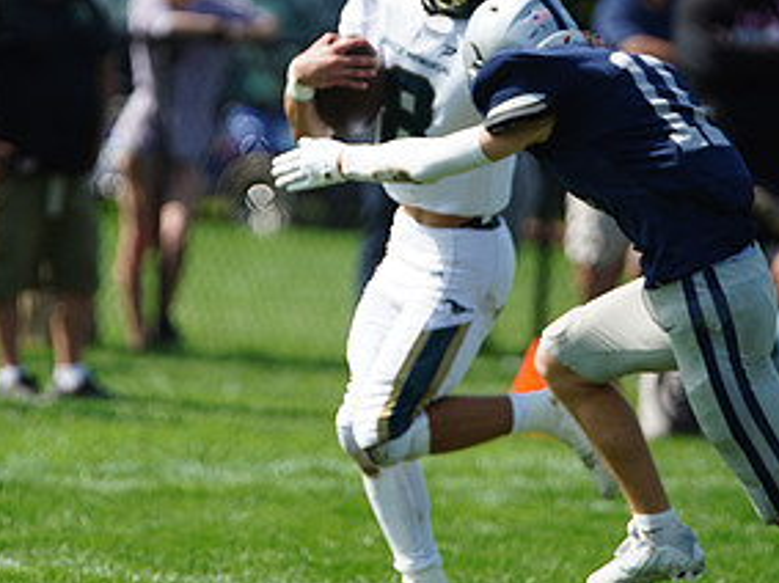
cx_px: 256
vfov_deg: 2.9
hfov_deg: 3.9
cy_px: 133
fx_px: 11585
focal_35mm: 515
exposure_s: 1/4000
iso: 400
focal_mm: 261
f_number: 2.8
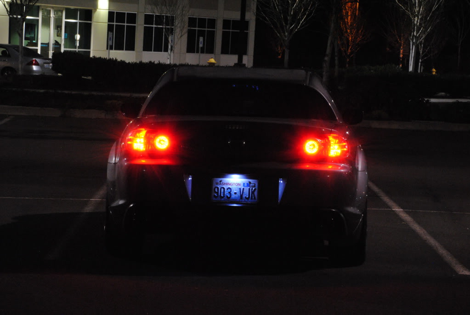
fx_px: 1961
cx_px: 235
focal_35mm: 150
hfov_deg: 13.7
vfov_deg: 9.2
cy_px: 158
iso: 1600
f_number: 29
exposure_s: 1/1.67
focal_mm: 100
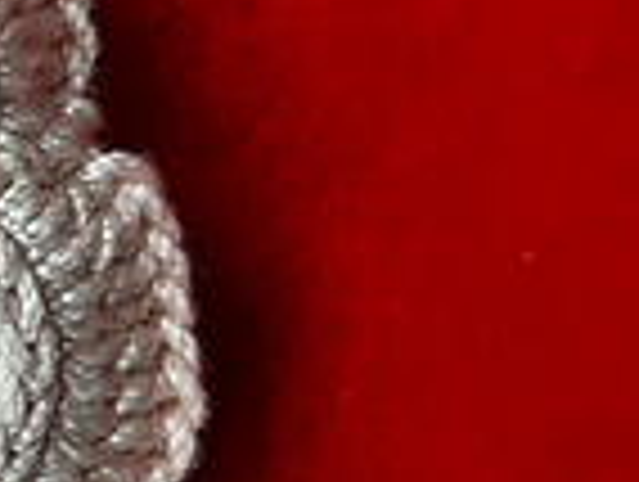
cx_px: -536
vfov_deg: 12.7
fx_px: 2163
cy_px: 180
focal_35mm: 117
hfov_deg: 14.6
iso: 80
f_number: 1.7
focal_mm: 3.93
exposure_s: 1/100
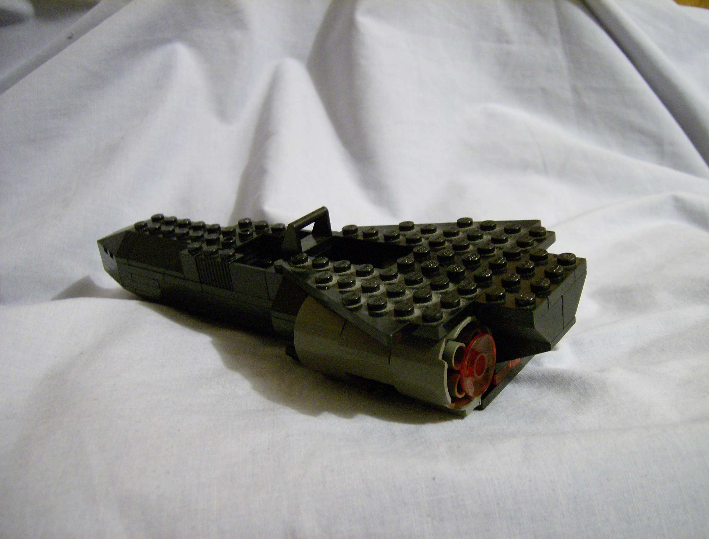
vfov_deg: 40.0
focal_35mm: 36
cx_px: 354
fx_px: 741
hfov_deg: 51.1
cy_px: 270
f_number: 2.8
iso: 200
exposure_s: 1/6.17
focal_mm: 6
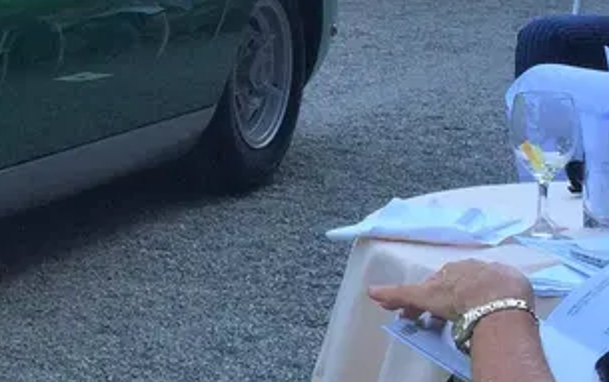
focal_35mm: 121
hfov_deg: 16.4
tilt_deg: -6.2
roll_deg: +0.9
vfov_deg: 10.8
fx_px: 2009
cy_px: 28
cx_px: -166
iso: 32
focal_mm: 4.15
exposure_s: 1/363
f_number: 2.2
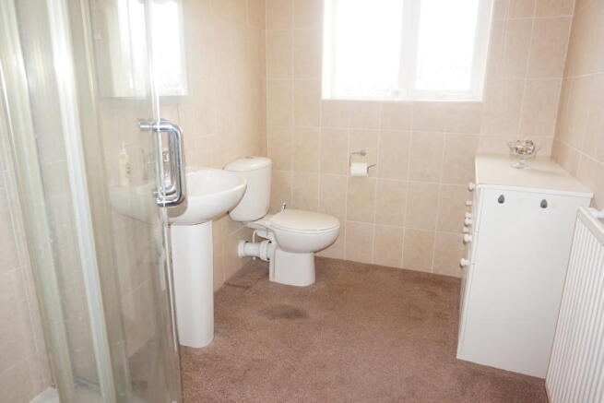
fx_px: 403
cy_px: 202
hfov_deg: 73.7
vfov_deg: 53.2
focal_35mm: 24
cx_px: 302
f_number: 4.5
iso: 1250
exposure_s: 1/80
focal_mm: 16
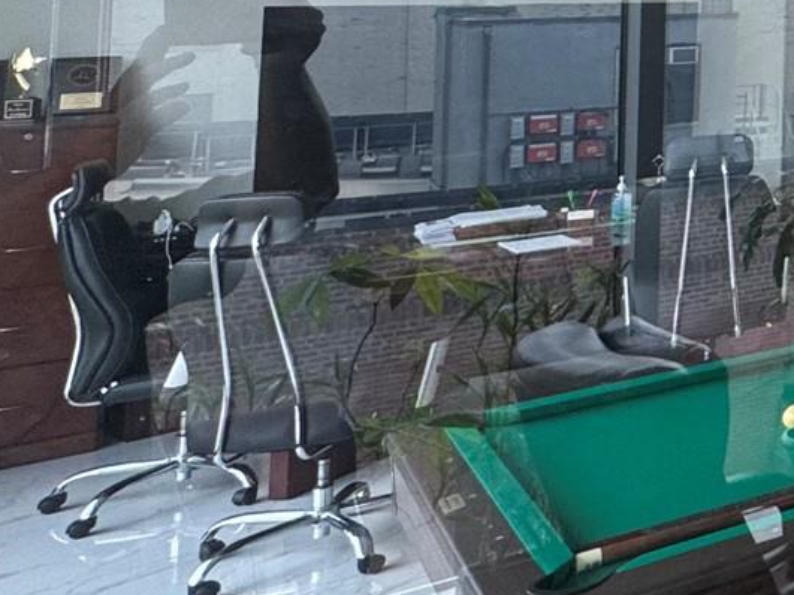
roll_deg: +0.3
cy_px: -94
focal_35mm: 54
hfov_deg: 21.1
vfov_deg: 24.8
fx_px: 1238
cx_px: 1477
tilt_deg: +3.0
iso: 64
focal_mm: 2.22
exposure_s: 1/99
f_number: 2.2
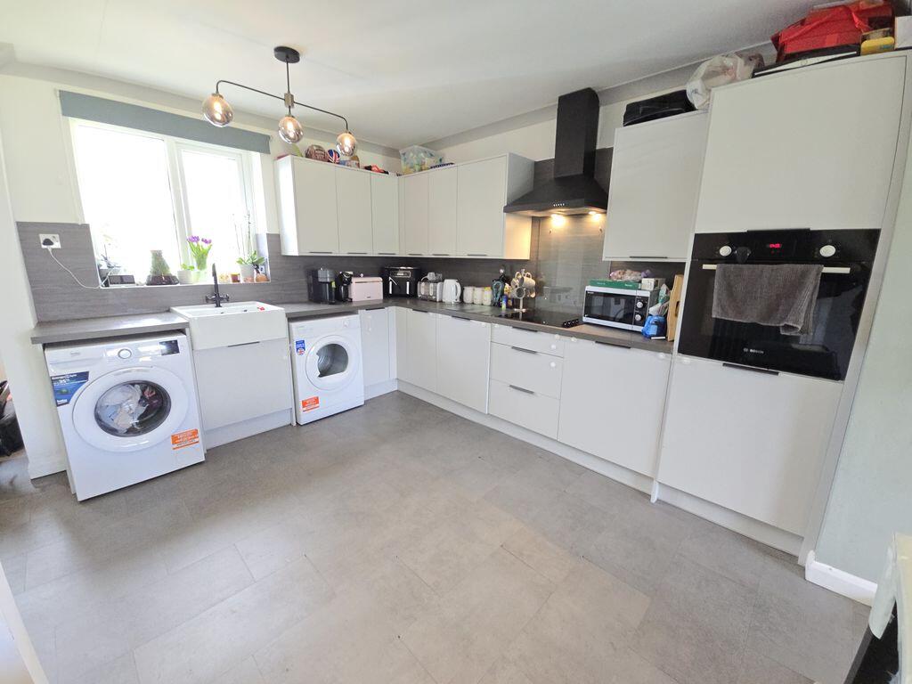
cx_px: 456
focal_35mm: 13
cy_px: 342
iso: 160
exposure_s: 1/50
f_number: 2.2
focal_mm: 2.2
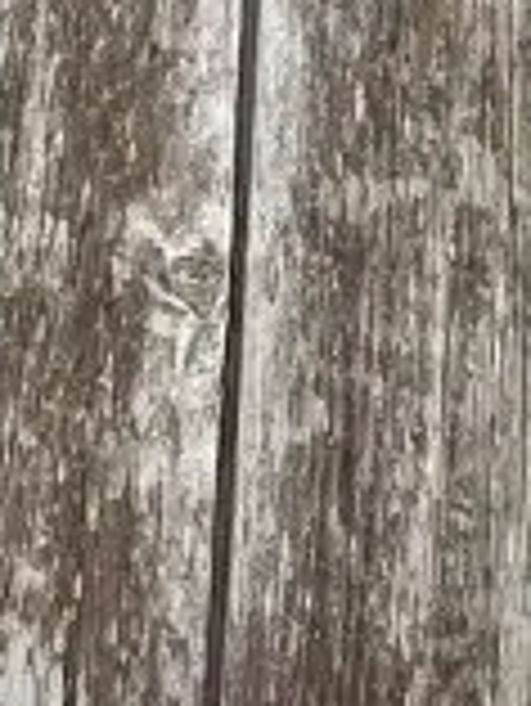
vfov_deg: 8.8
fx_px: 3656
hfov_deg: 7.5
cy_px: -1511
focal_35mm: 179
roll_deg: -1.9
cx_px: -904
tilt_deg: -9.2
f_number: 1.6
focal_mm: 4.2
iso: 32
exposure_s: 1/861
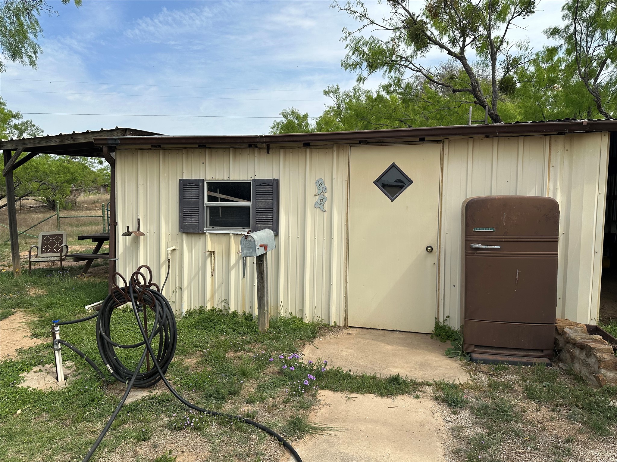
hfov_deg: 71.6
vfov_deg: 56.8
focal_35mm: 24
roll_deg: -0.1
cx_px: 308
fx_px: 428
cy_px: 231
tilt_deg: -3.4
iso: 80
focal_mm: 6.86
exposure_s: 1/4348
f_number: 1.78
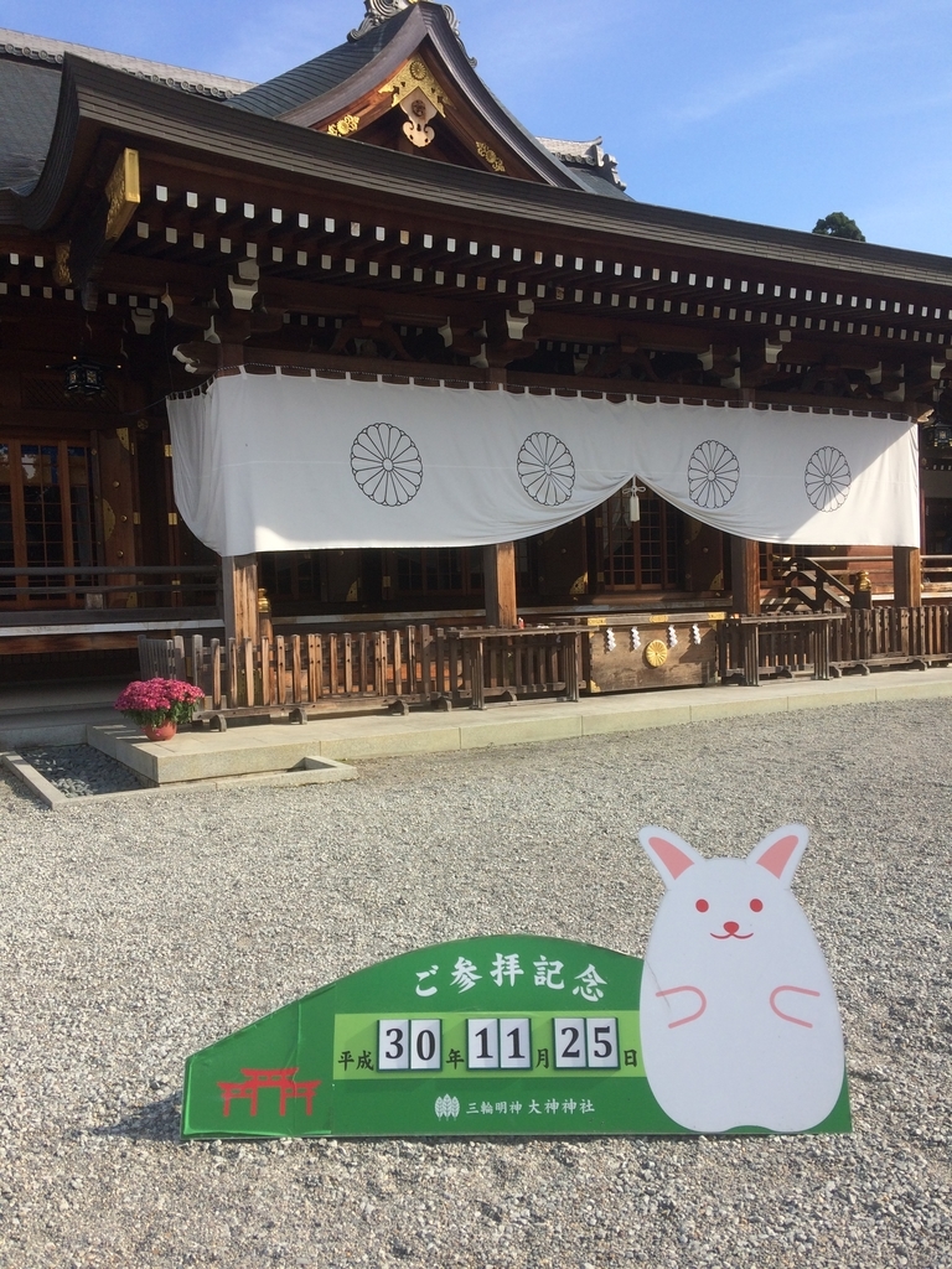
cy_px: 634
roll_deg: +1.6
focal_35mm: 29
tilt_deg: -1.7
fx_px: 1063
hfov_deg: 48.2
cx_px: 476
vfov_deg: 61.7
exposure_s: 1/1244
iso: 32
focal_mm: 4.15
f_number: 2.2
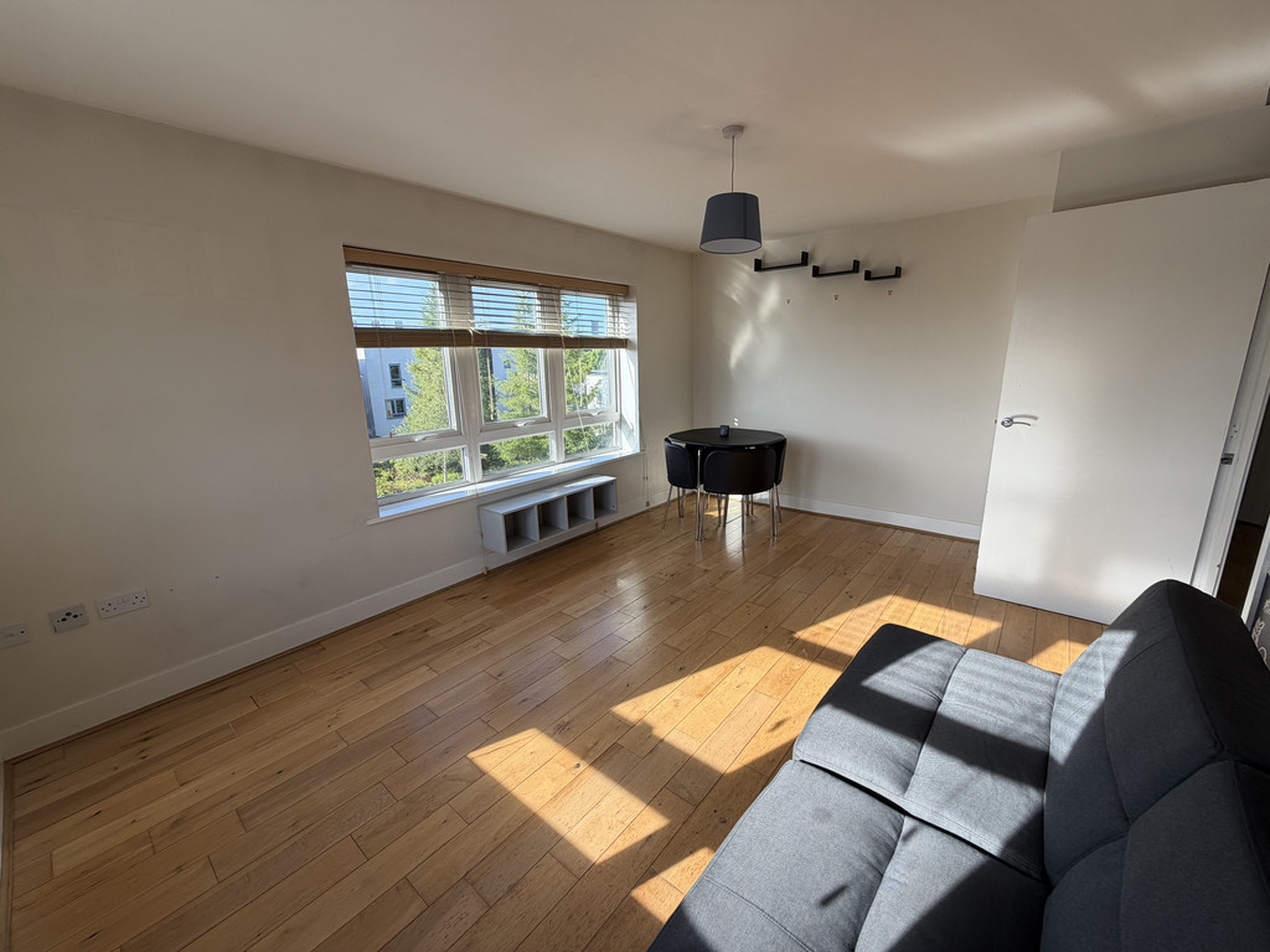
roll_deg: +1.9
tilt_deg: -13.1
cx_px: 635
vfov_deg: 85.7
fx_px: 514
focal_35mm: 14
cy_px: 476
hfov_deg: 102.1
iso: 50
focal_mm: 2.22
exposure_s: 1/270
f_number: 2.2
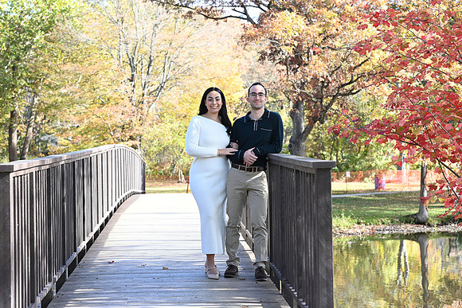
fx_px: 1091
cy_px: 154
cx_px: 231
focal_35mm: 85
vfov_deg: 16.1
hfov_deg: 23.9
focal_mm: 85
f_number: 6.3
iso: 320
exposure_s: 1/160
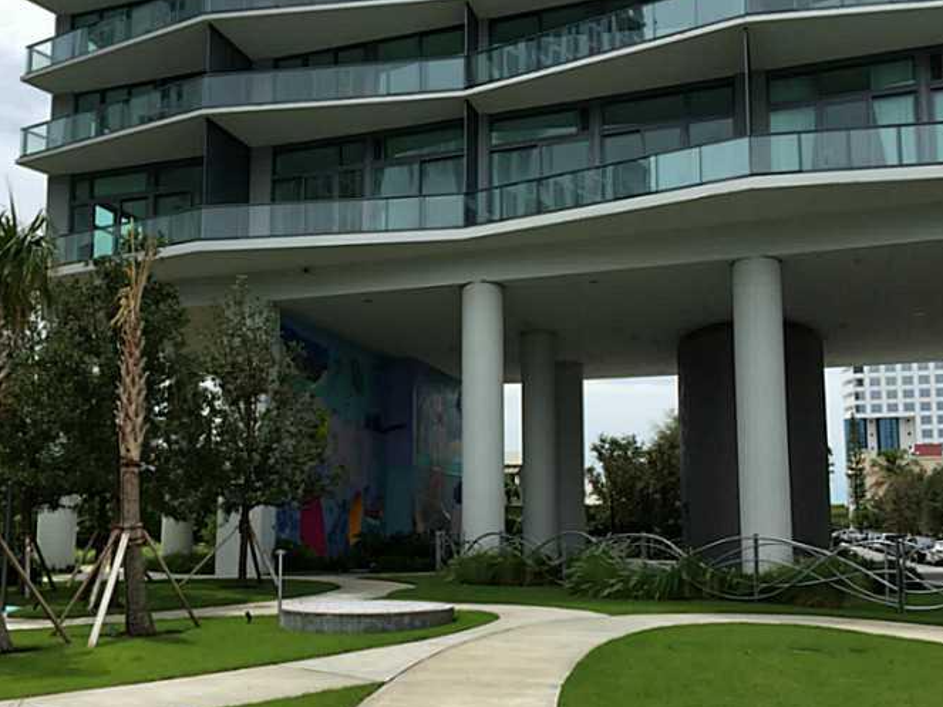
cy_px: 414
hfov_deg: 52.6
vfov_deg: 40.6
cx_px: 430
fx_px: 953
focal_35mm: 35
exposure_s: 1/1883
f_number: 2.2
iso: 32
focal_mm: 4.15
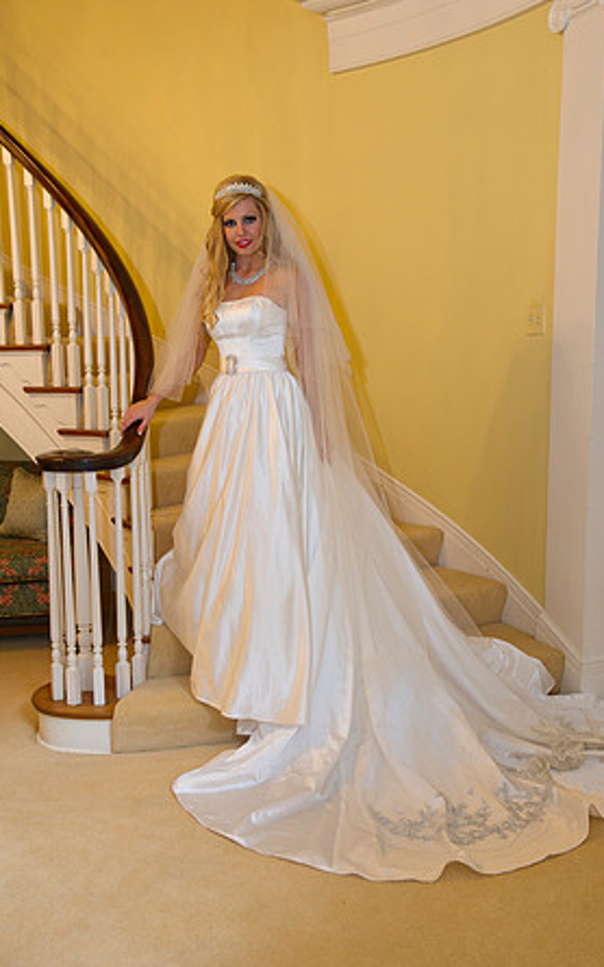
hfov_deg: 35.3
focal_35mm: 36
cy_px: 487
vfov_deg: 54.0
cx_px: 314
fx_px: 948
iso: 1250
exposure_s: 1/60
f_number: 5.6
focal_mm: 35
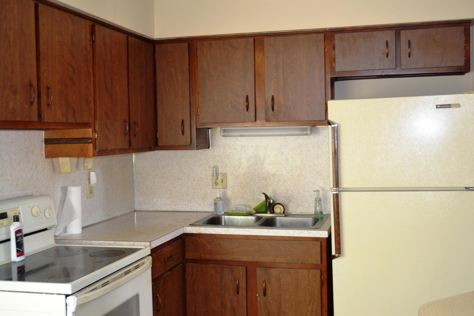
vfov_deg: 33.4
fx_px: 527
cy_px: 155
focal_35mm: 40
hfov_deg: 48.5
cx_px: 240
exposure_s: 1/60
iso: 1250
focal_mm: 26
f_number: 4
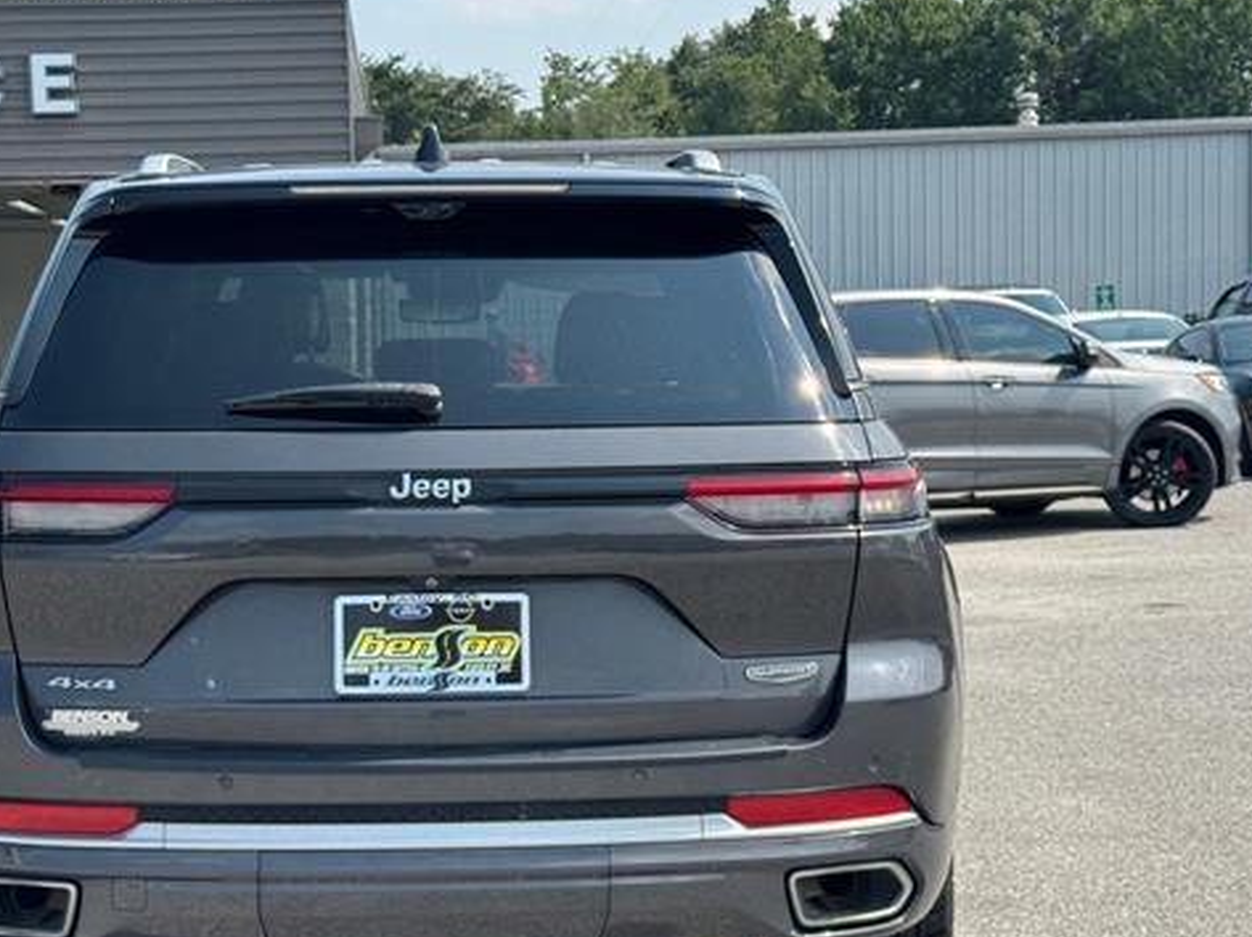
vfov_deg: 22.5
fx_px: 2349
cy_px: 553
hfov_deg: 29.7
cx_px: 487
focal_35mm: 65
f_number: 1.78
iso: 64
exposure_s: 1/2179
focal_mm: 6.76
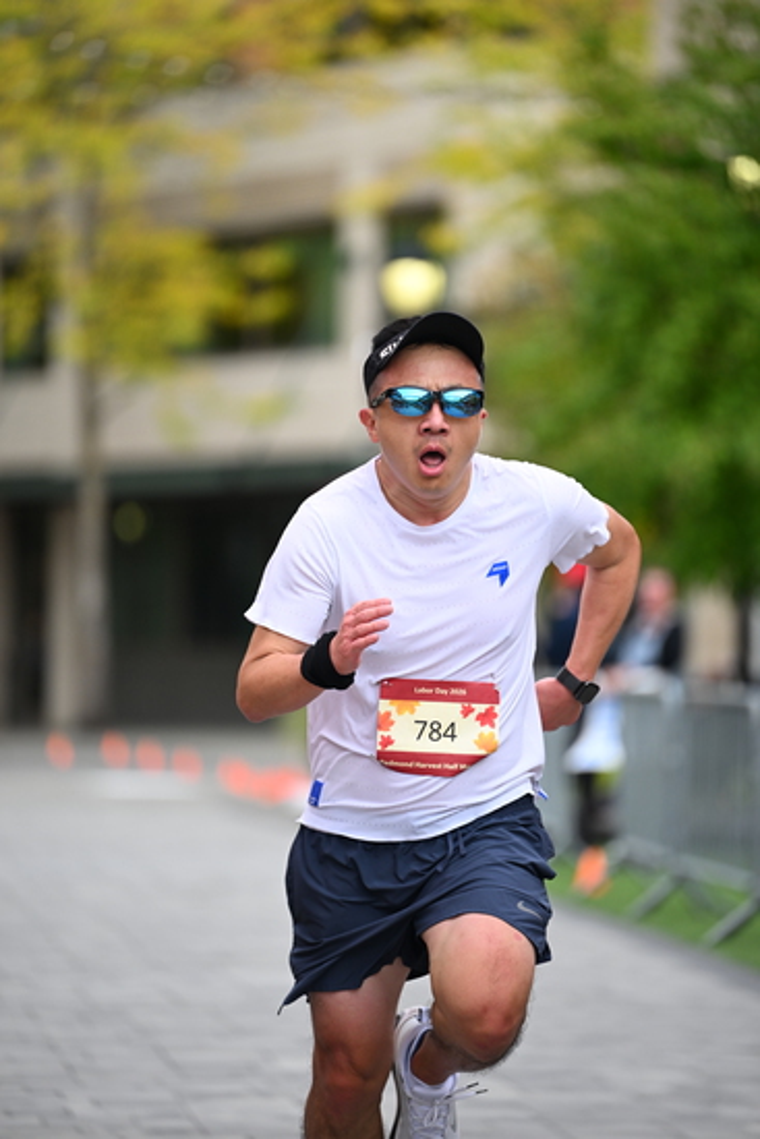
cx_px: 380
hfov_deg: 6.9
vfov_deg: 10.3
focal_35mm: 200
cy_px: 570
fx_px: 6329
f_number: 2.8
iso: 640
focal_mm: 200
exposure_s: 1/2000
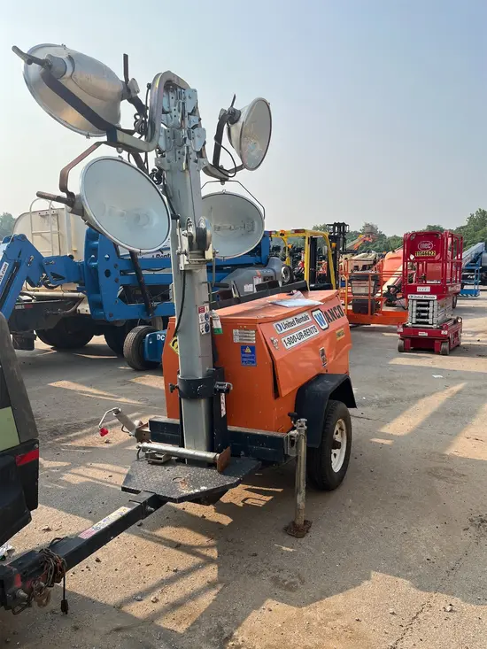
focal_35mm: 26
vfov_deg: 67.3
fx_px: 488
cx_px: 244
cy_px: 324
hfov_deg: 53.1
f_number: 1.6
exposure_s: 1/2825
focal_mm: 5.1
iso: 50
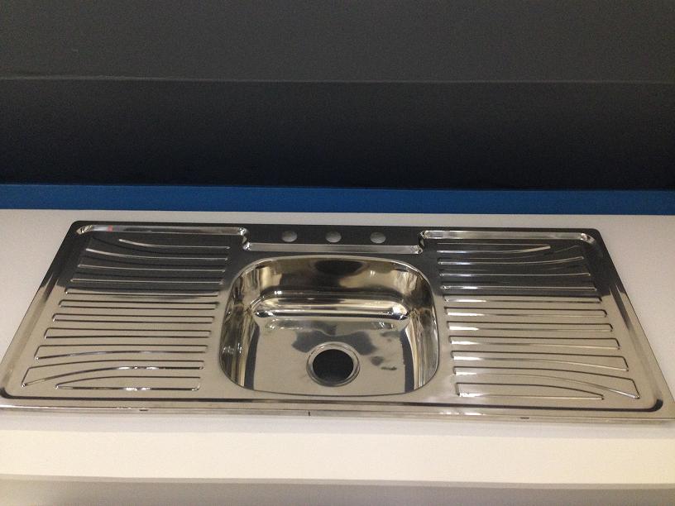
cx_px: 338
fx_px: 643
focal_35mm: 33
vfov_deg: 42.9
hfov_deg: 55.4
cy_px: 253
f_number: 2.4
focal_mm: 4.12
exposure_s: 1/20
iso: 250
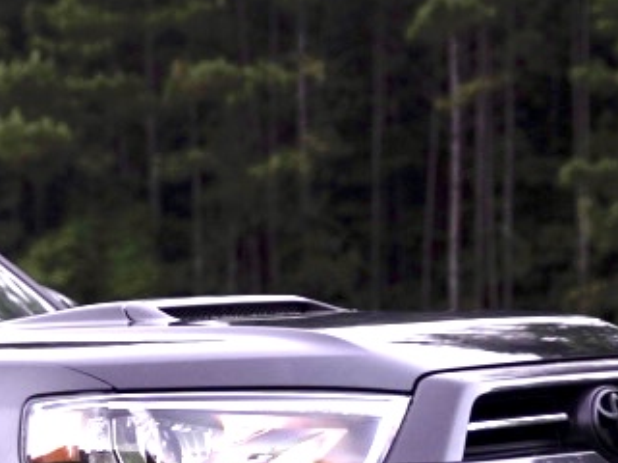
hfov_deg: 8.3
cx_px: -334
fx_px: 4160
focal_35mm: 233
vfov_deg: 6.3
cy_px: 561
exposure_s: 1/60
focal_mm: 48
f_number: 2.8
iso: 250
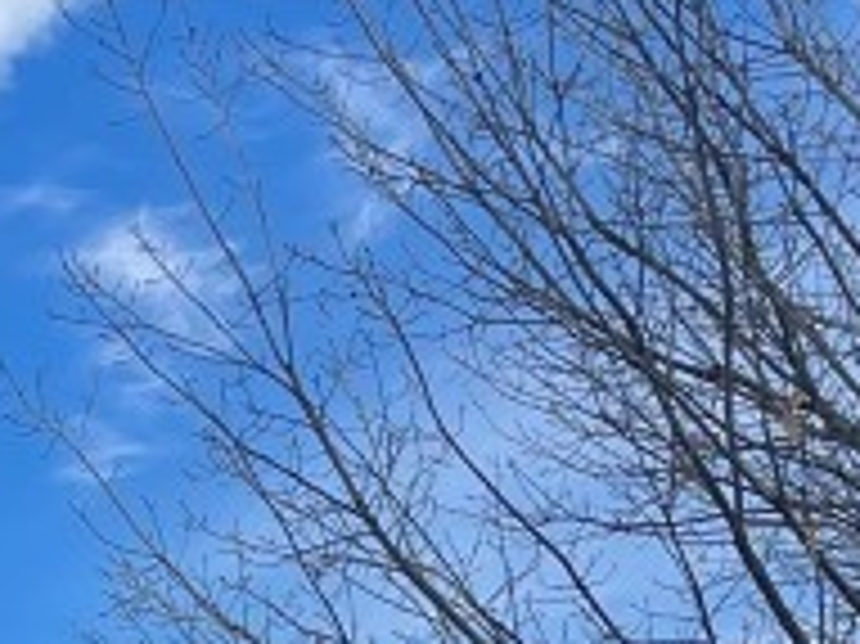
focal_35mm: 134
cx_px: 99
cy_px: 1720
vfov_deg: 9.4
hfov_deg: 14.6
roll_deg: -1.4
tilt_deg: -0.6
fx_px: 3327
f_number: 1.6
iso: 32
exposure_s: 1/1534
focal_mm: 5.1
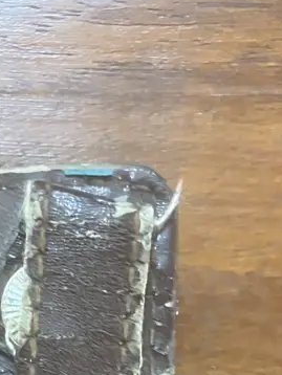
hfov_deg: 18.3
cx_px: 60
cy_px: 512
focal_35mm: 80
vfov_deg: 21.6
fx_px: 868
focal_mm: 3.99
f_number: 1.8
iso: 320
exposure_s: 1/33
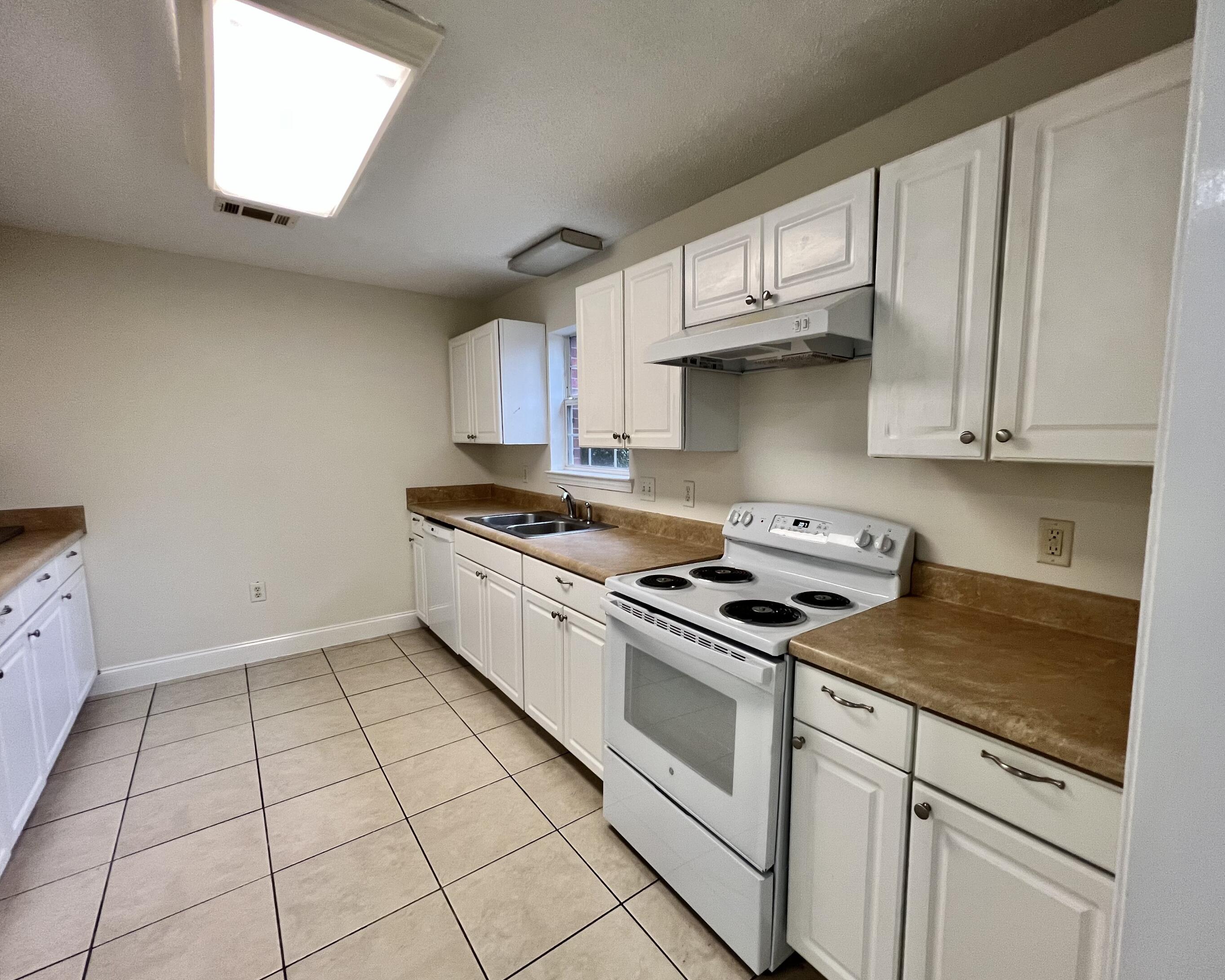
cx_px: 668
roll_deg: -0.6
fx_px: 508
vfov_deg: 88.0
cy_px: 499
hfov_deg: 100.4
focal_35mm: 14
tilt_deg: -7.2
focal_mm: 1.57
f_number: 1.8
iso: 200
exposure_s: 1/120
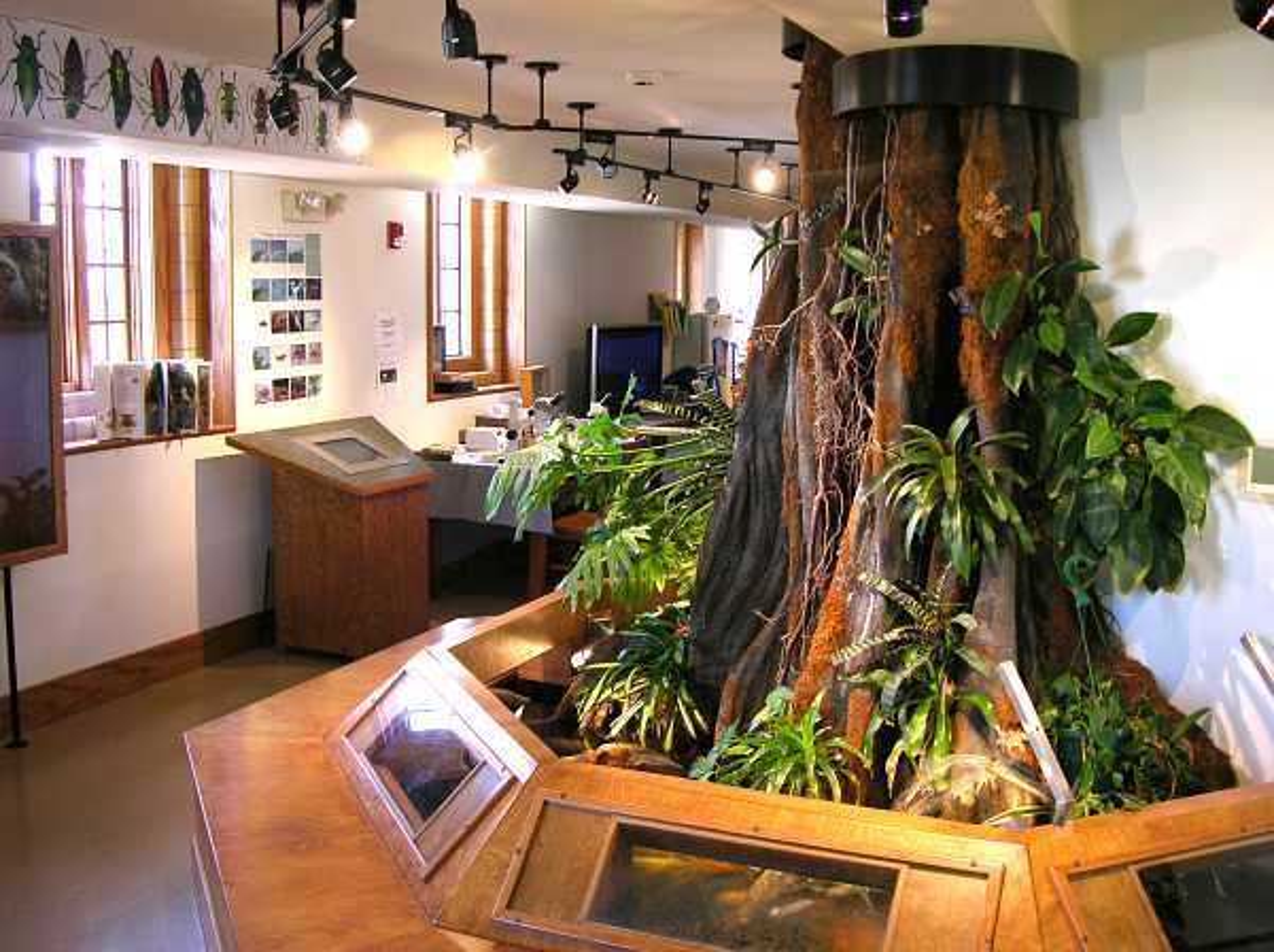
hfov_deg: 52.7
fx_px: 1286
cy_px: 476
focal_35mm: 35
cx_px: 637
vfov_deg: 40.6
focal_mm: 8.9
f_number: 2.8
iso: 50
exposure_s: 1/15
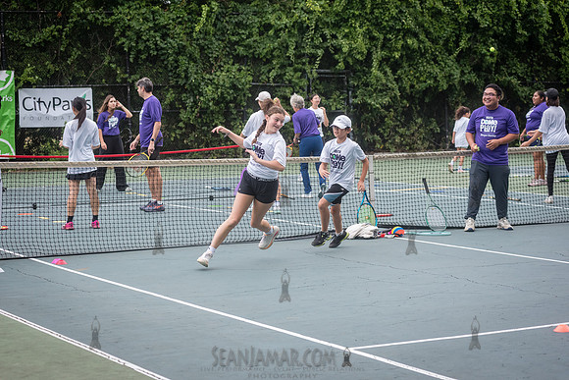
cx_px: 284
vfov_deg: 14.9
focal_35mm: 92
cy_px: 190
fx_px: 1454
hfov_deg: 22.1
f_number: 5
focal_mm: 92
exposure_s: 1/3200
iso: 1250
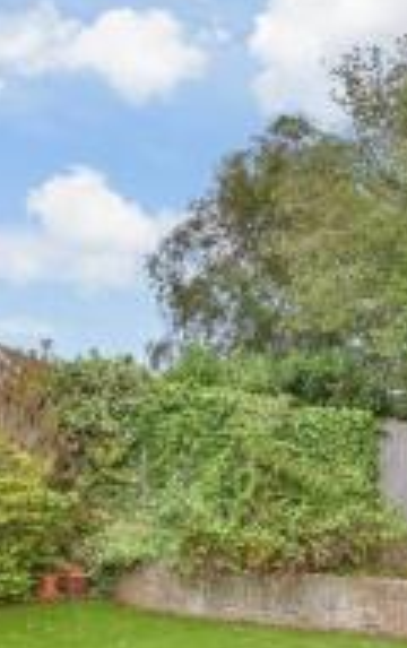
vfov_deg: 48.6
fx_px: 672
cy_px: 517
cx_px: 183
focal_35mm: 38
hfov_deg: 33.7
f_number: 6.3
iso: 160
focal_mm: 10
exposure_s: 1/50
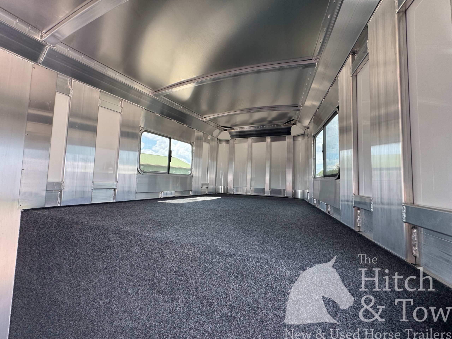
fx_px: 183
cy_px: 170
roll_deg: -2.0
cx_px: 226
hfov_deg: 102.1
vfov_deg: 85.7
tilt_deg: +3.7
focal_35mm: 14
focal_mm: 2.22
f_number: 2.2
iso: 80
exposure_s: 1/99
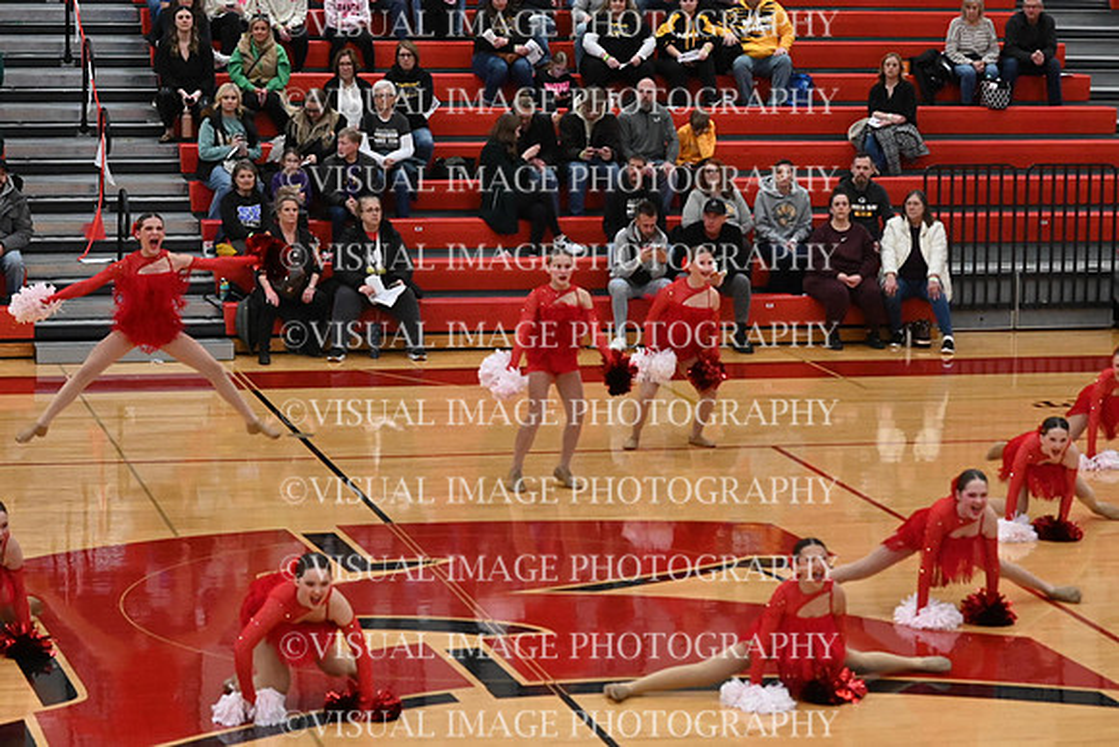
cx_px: 560
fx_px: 3264
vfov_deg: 13.0
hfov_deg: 19.5
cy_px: 374
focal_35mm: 105
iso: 6400
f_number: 4
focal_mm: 70
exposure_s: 1/400
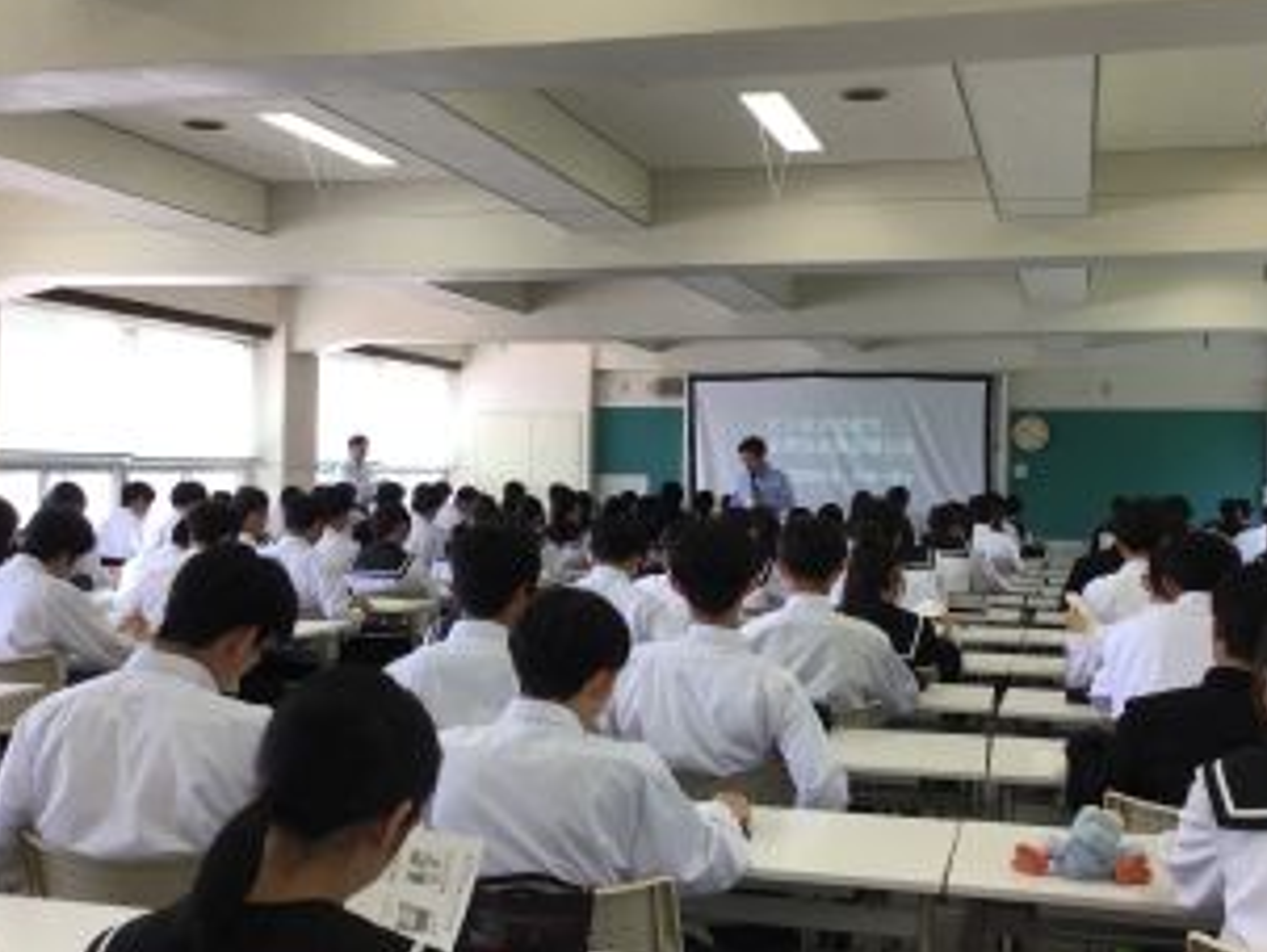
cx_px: 680
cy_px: 449
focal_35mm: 41
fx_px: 1502
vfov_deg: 35.2
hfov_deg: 45.7
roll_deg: -1.4
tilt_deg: +0.6
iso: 32
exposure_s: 1/60
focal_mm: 3.3
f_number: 2.4
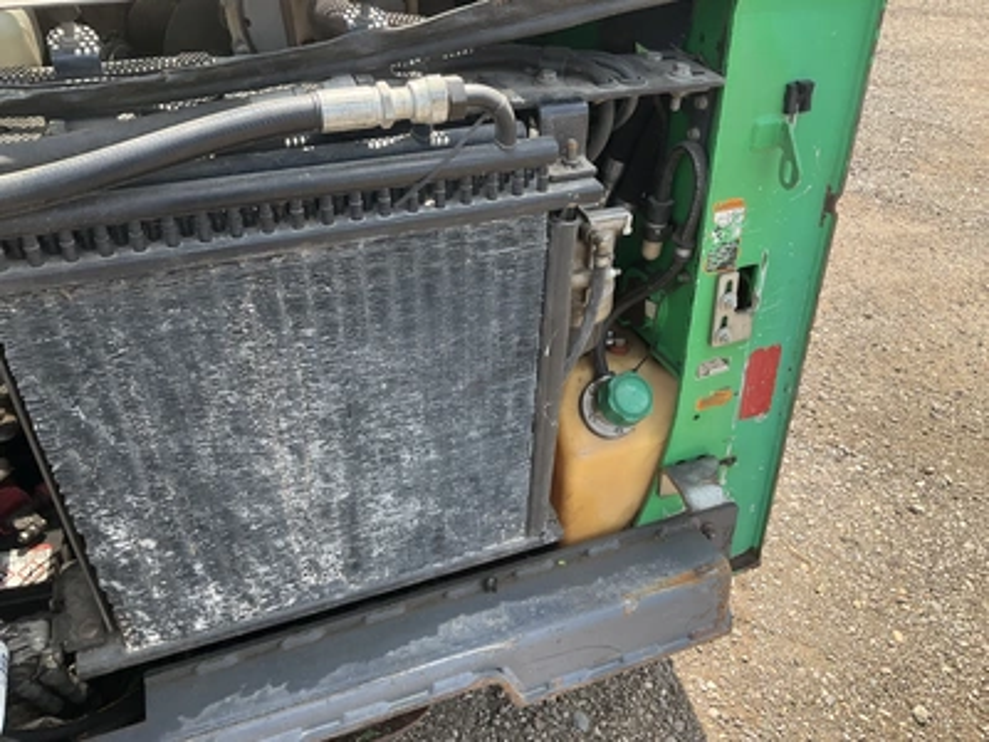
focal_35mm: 29
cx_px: 494
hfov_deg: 61.7
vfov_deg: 48.2
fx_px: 829
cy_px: 371
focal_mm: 3
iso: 25
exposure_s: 1/419
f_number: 1.8
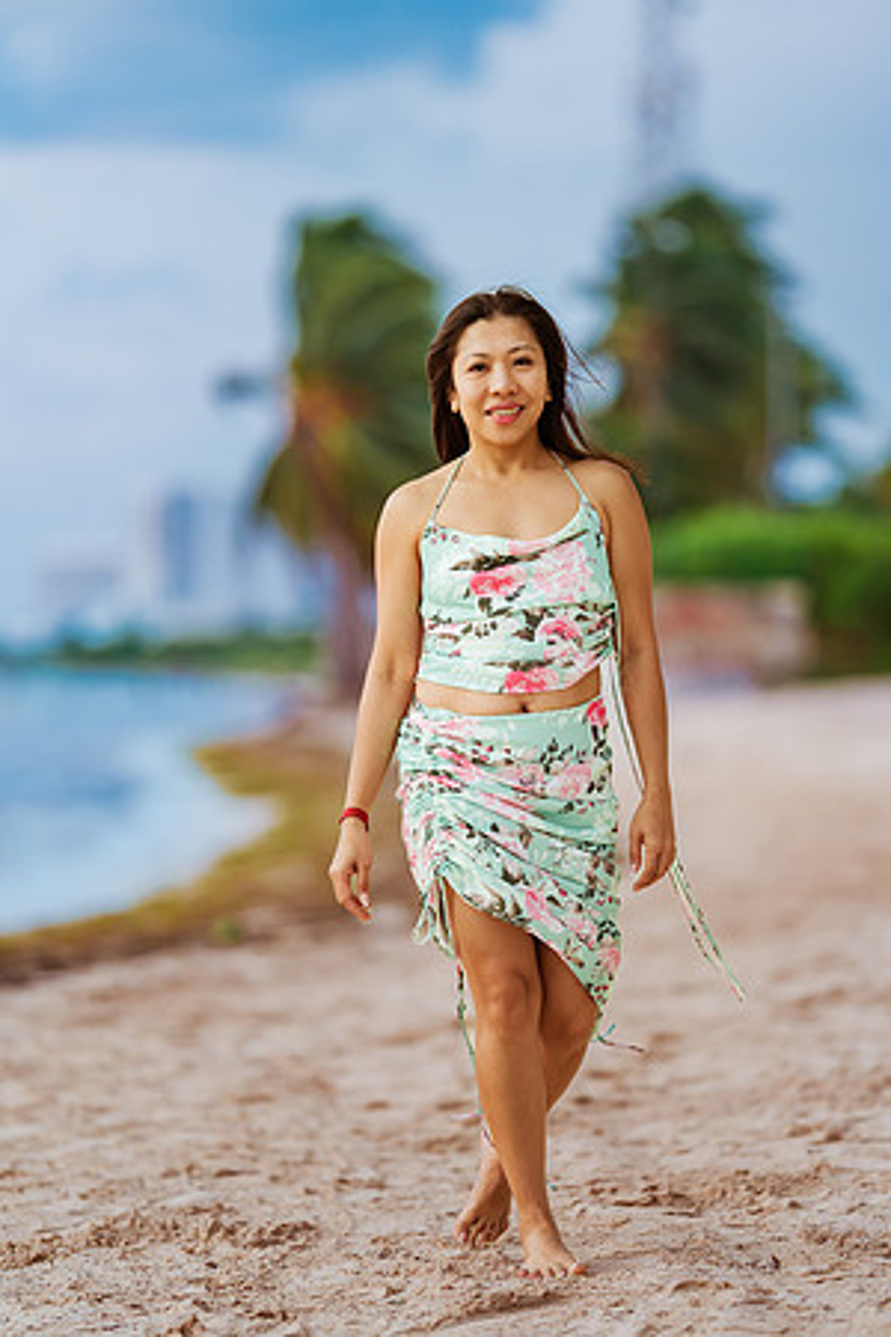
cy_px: 668
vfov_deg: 15.2
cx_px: 446
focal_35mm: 135
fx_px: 5011
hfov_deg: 10.2
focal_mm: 135
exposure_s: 1/3200
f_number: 1.8
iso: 640
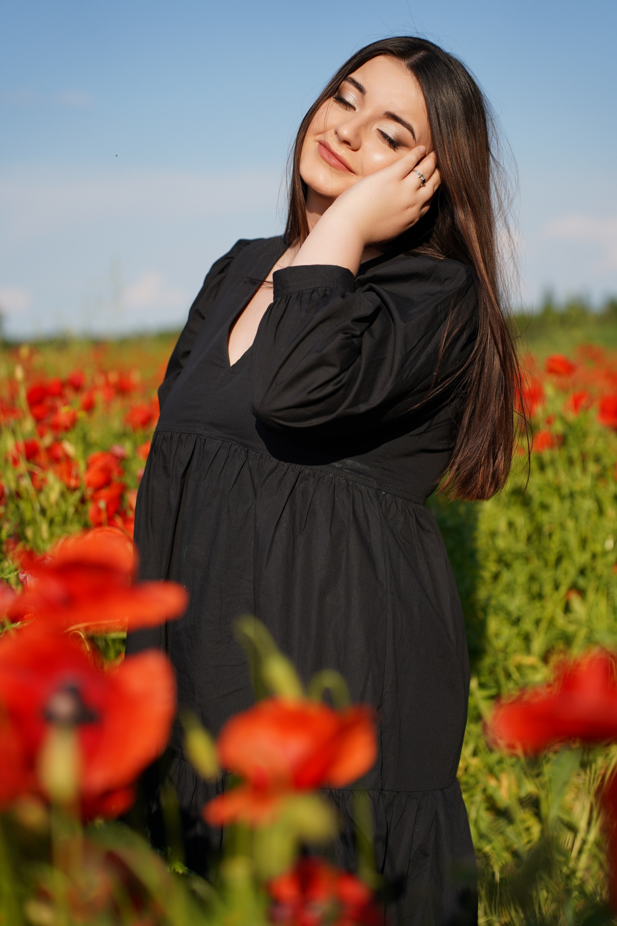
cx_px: 308
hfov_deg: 20.0
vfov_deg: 29.7
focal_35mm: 68
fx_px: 1748
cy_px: 463
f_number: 2.8
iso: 100
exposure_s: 1/2000
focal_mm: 68
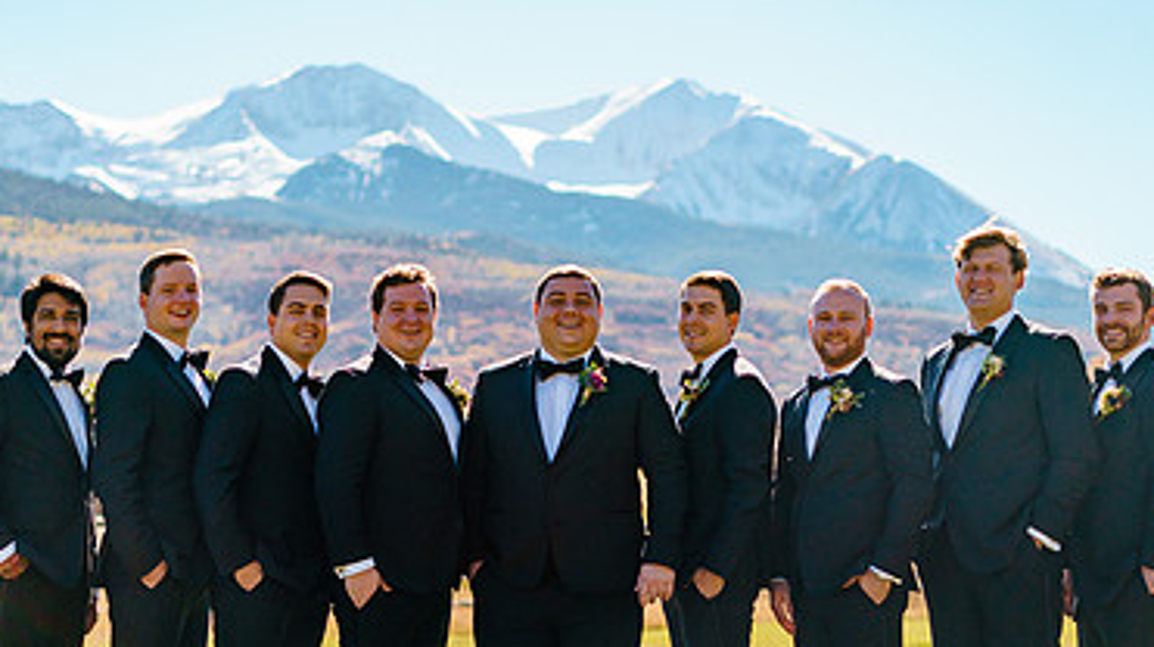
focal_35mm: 82
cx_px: 516
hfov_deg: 25.9
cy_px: 406
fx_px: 2507
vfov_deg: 14.7
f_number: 2
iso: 200
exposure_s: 1/10000
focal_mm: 50
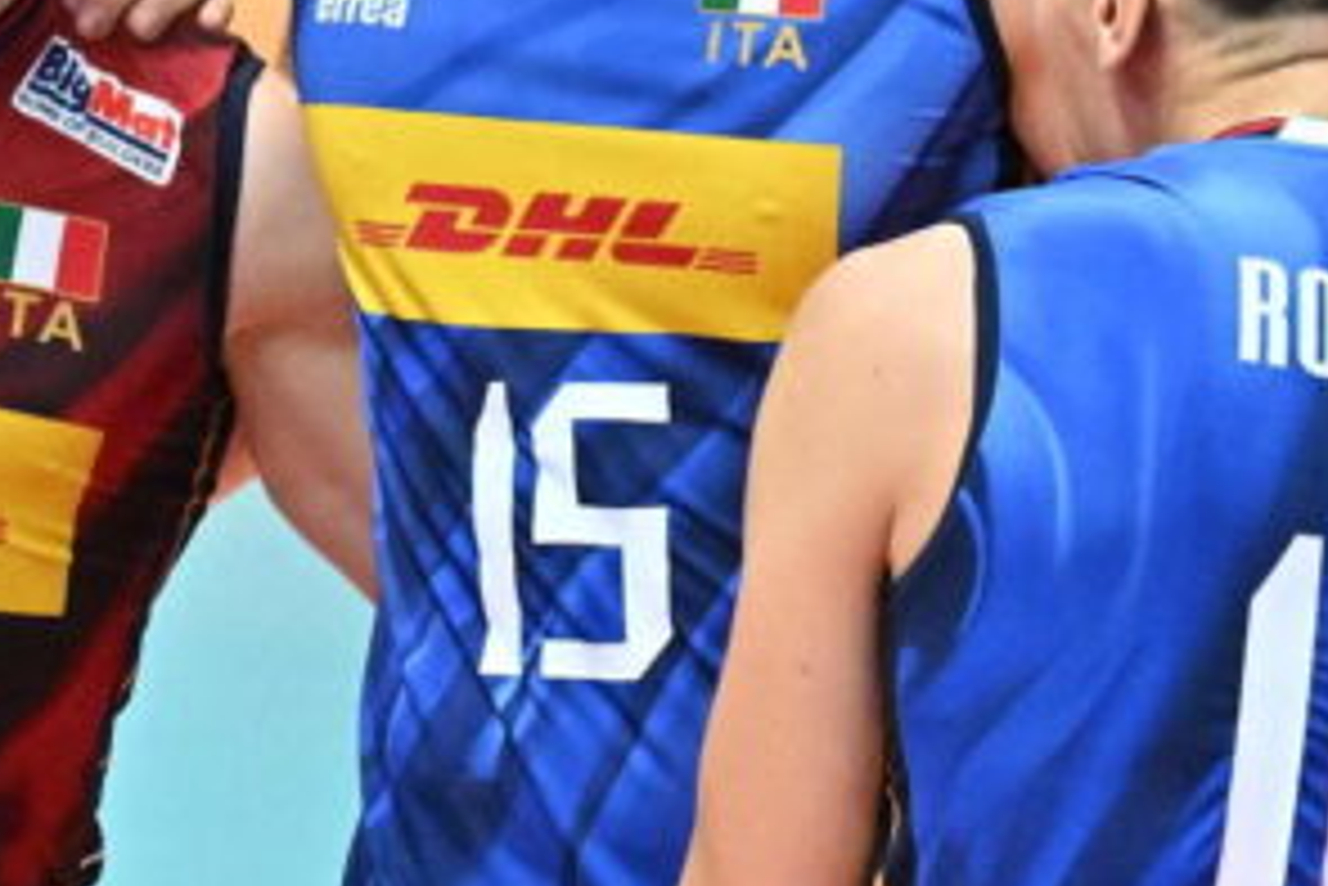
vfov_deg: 1.0
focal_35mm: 1421
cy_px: 166
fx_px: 52442
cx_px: -153
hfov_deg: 1.5
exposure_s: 1/1250
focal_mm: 280
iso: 5000
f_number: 6.3
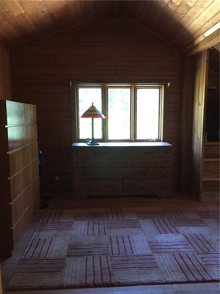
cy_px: 147
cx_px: 110
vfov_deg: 61.7
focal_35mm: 29
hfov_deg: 48.2
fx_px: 246
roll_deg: -0.1
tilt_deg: -6.5
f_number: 2.2
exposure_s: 1/30
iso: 200
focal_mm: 4.15
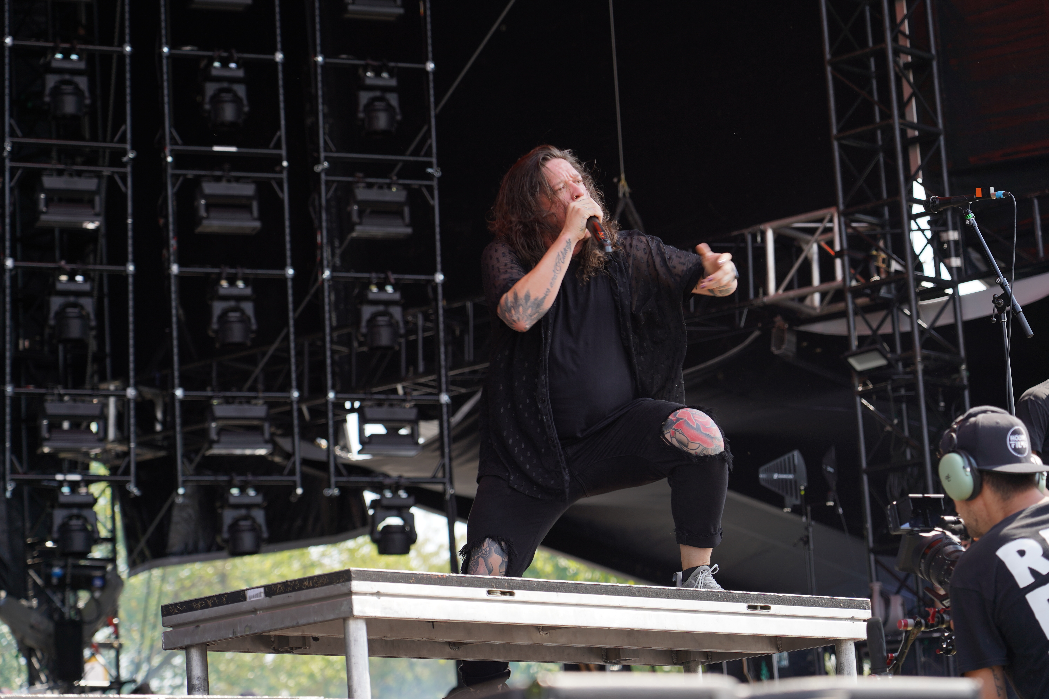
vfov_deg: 13.0
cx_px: 524
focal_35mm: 105
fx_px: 3059
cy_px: 350
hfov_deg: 19.5
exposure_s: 1/200
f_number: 5
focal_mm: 105
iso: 100
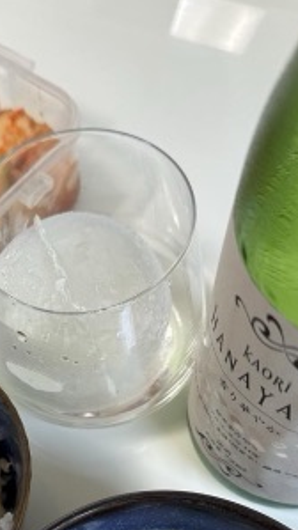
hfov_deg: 27.8
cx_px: 66
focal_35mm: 42
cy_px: 404
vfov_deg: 46.4
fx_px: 590
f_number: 1.78
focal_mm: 6.86
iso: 160
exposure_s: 1/60
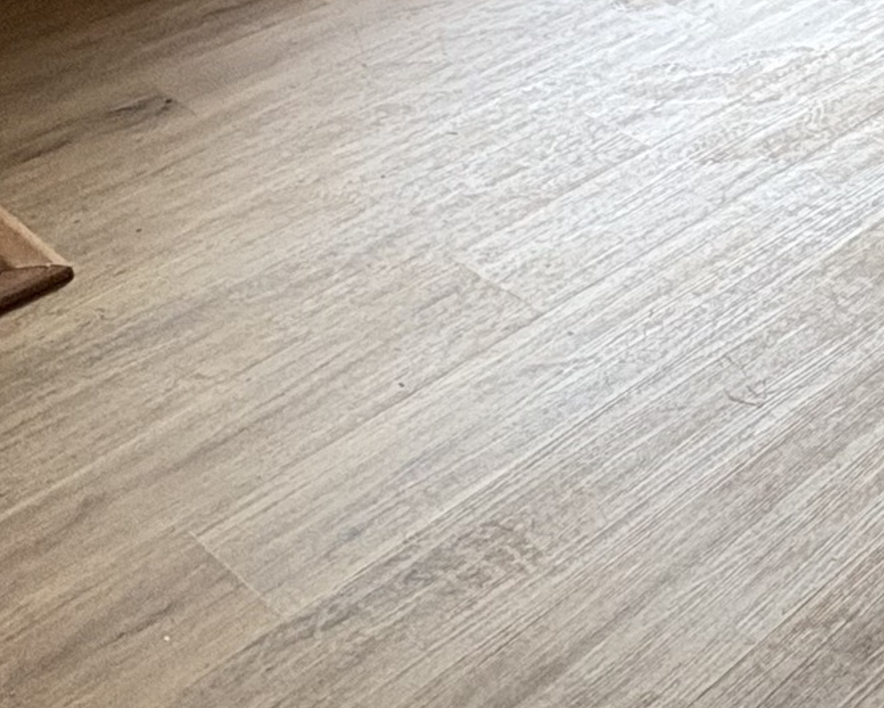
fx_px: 1649
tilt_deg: -13.6
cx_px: 1434
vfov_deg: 19.9
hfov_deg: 22.6
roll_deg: -0.2
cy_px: -441
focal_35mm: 63
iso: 200
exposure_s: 1/60
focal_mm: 2.22
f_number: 2.2
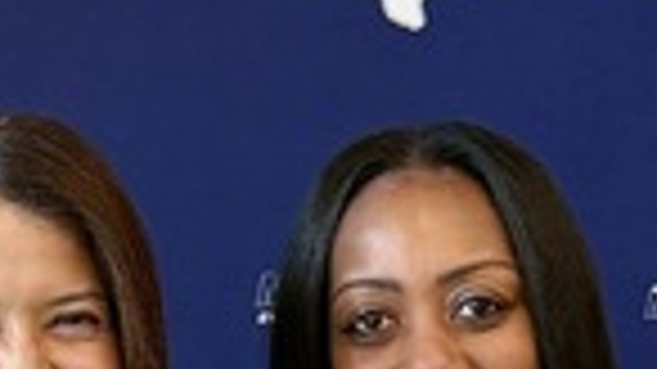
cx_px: 225
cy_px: 738
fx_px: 3187
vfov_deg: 6.4
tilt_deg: -10.7
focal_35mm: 183
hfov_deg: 11.8
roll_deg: -0.9
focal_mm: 6.76
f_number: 1.78
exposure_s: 1/97
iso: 200
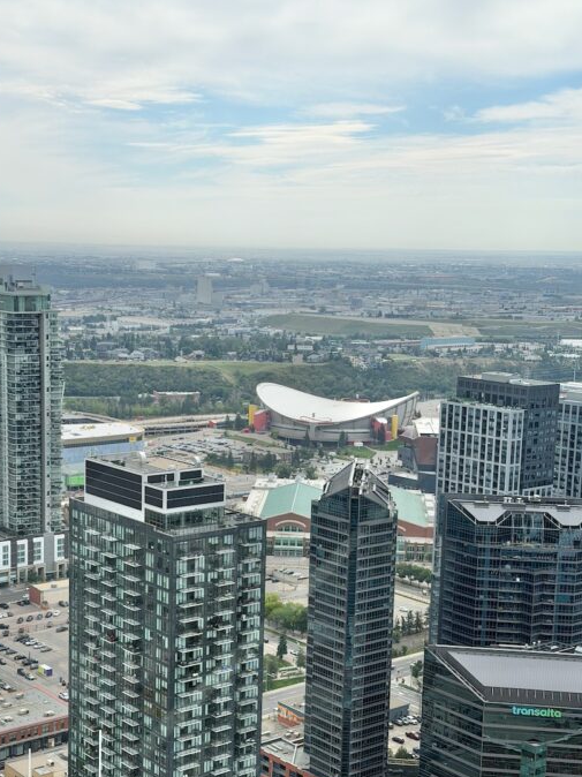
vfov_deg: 33.7
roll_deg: -1.3
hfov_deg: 25.6
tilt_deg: -10.3
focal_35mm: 57
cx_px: 273
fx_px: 1279
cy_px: 459
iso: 64
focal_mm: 6.76
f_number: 1.78
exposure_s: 1/2762
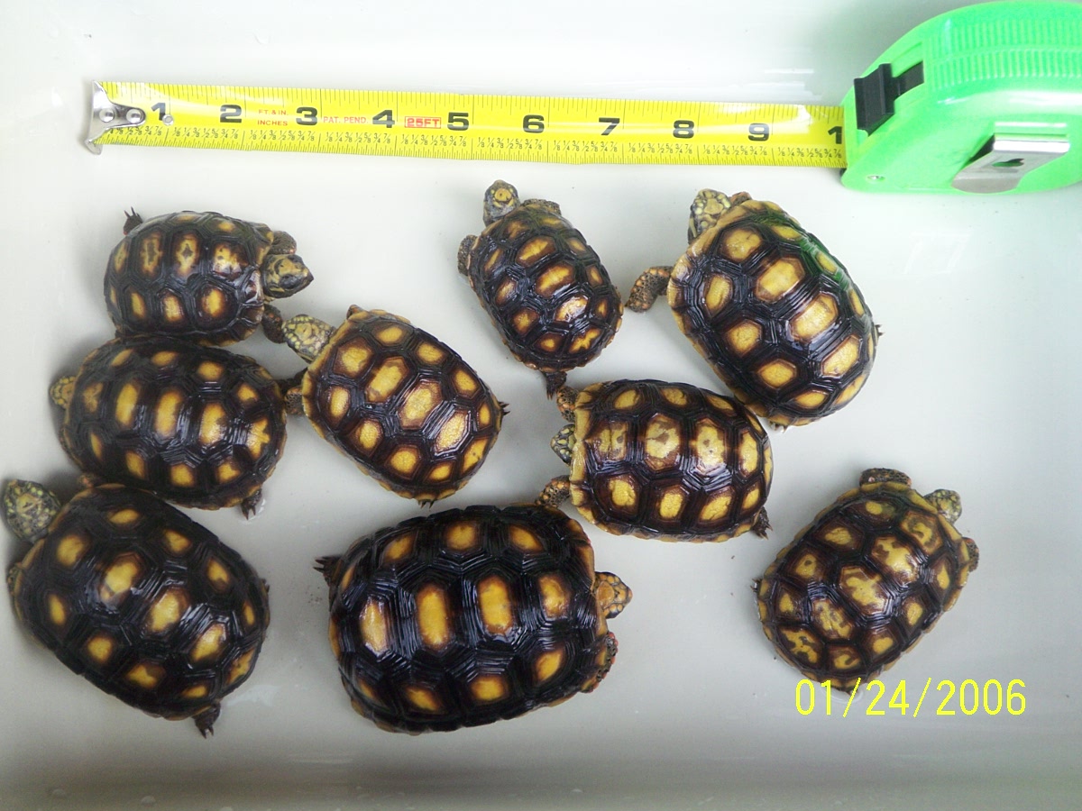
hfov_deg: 47.9
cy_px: 406
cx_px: 541
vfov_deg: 36.8
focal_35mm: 39
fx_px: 1219
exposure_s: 1/60
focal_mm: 6.4
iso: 100
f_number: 3.9
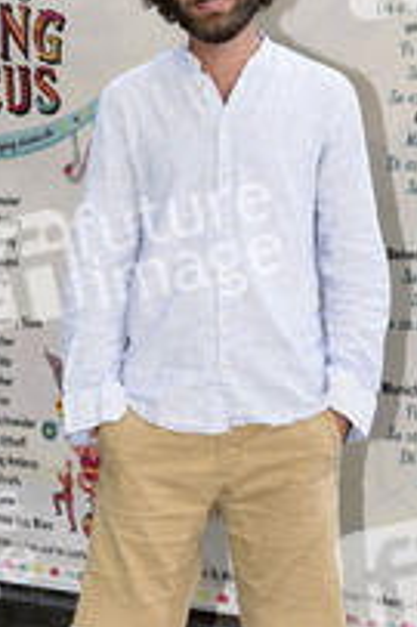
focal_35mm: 79
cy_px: 411
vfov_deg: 25.6
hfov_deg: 17.2
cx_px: 213
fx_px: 1375
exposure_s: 1/160
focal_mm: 40
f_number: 8
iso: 800
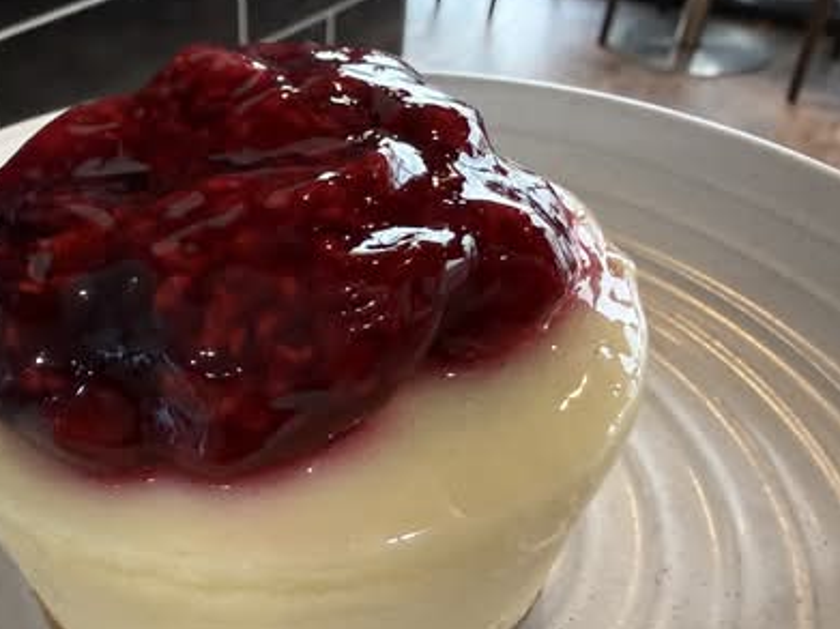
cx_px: 305
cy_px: 354
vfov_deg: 39.6
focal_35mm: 36
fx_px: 873
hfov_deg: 50.7
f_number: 2.2
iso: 250
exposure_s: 1/100
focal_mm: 2.22
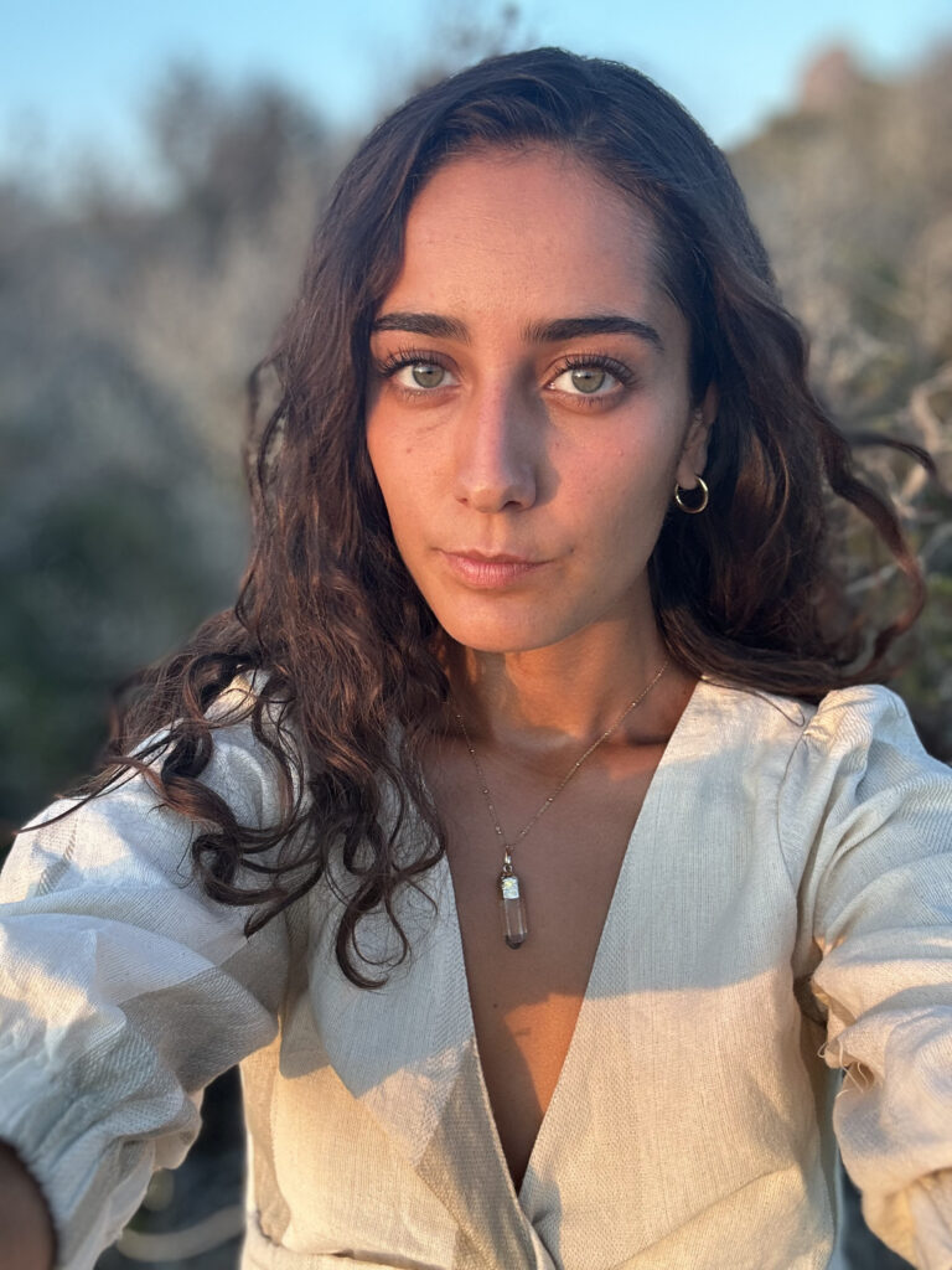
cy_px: 635
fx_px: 1100
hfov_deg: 46.8
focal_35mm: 30
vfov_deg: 60.0
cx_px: 476
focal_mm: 2.69
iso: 40
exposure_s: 1/121
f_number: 1.9
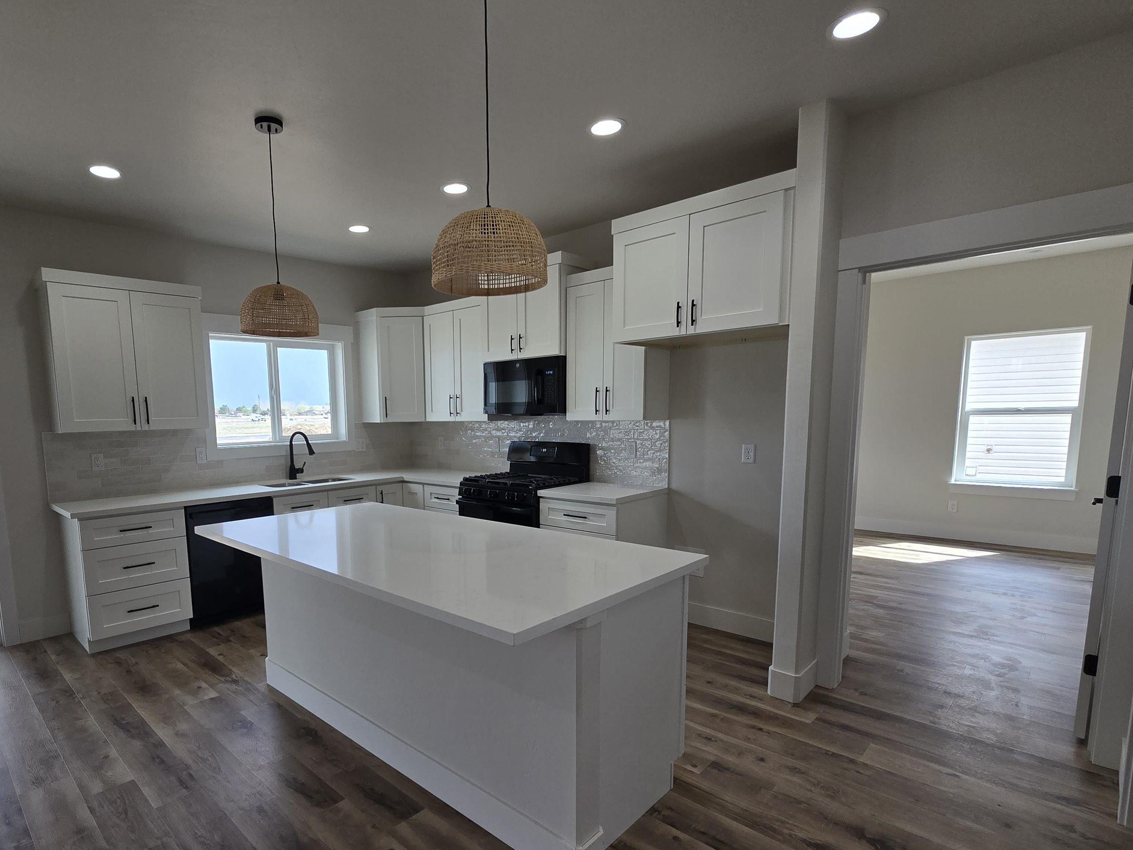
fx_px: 556
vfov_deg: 74.3
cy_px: 485
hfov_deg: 90.1
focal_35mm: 17
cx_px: 466
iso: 50
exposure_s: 1/197
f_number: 2.2
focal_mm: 2.2
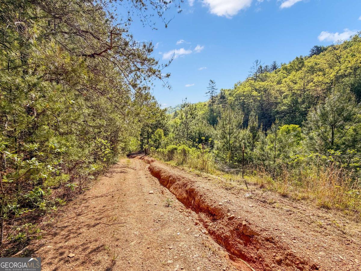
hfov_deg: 102.1
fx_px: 146
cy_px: 136
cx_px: 180
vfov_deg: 85.7
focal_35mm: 14
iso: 25
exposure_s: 1/900
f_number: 2.2
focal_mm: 2.22
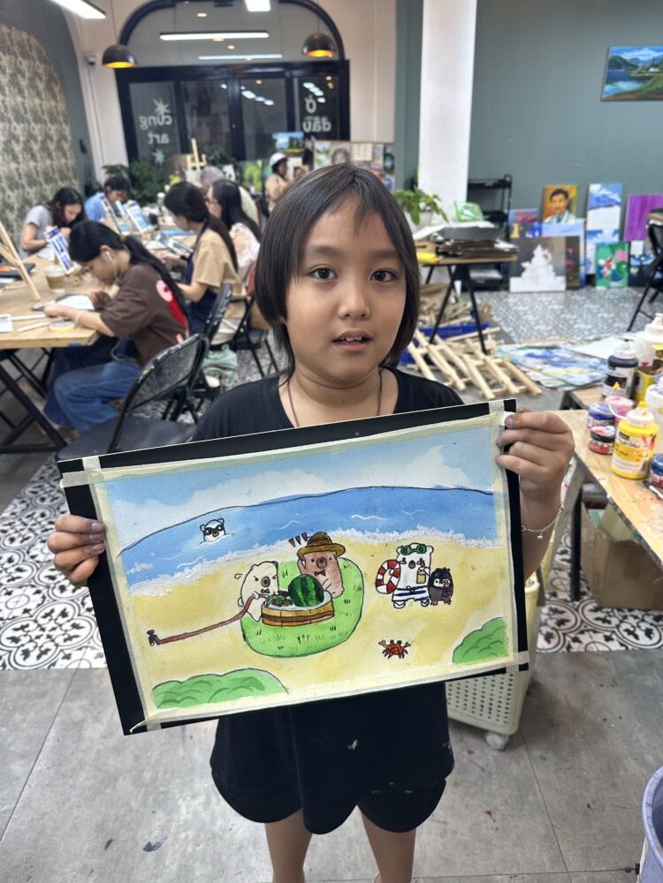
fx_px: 613
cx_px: 332
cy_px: 442
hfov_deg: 56.8
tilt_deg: -24.5
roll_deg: +0.6
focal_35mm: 24
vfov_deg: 71.6
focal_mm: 6.86
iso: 100
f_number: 1.78
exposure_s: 1/100
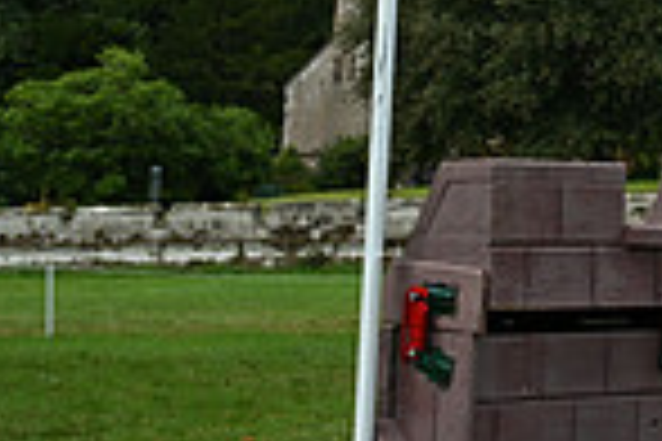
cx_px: 1279
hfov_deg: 11.8
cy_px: -79
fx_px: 2905
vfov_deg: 8.6
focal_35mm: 158
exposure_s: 1/1250
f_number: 5.6
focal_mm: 40
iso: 400
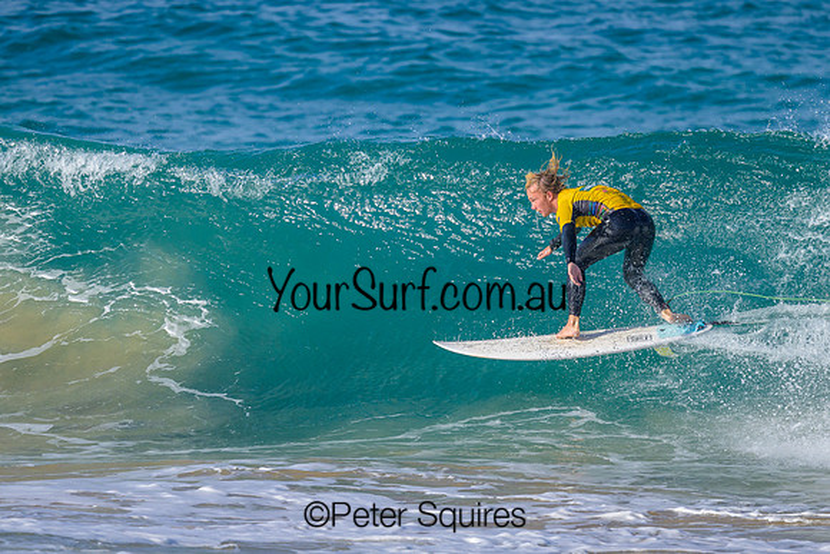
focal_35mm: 1098
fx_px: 25329
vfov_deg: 1.3
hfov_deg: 1.9
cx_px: 527
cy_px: 192
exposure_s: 1/2000
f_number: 6.3
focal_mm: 800
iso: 400
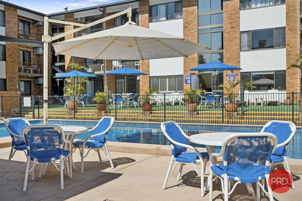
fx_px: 293
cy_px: 100
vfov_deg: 37.8
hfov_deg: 54.5
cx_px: 151
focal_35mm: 35
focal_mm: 35
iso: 200
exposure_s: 1/1600
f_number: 3.2
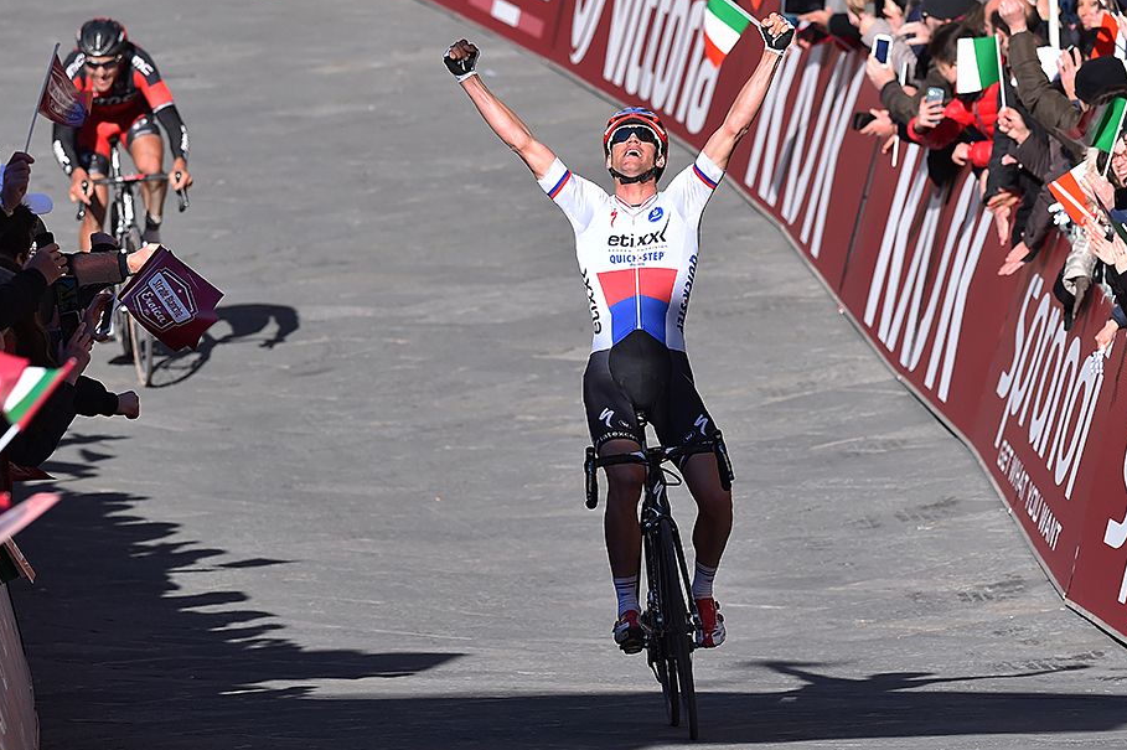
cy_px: 358
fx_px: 10325
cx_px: 574
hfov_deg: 6.2
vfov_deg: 4.2
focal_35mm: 330
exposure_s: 1/2000
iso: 640
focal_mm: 300
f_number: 8
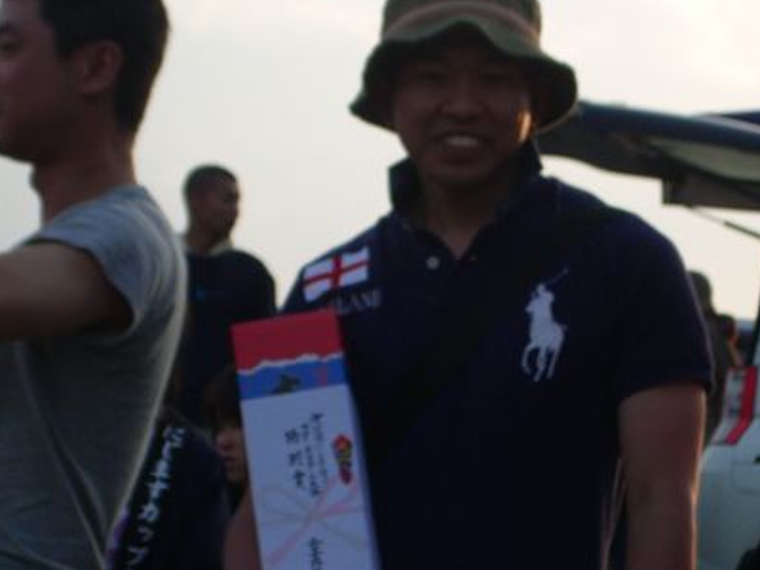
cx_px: 448
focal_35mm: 168
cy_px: 245
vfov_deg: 8.8
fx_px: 3688
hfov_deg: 11.8
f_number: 4.8
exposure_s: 1/200
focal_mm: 17.4
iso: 80
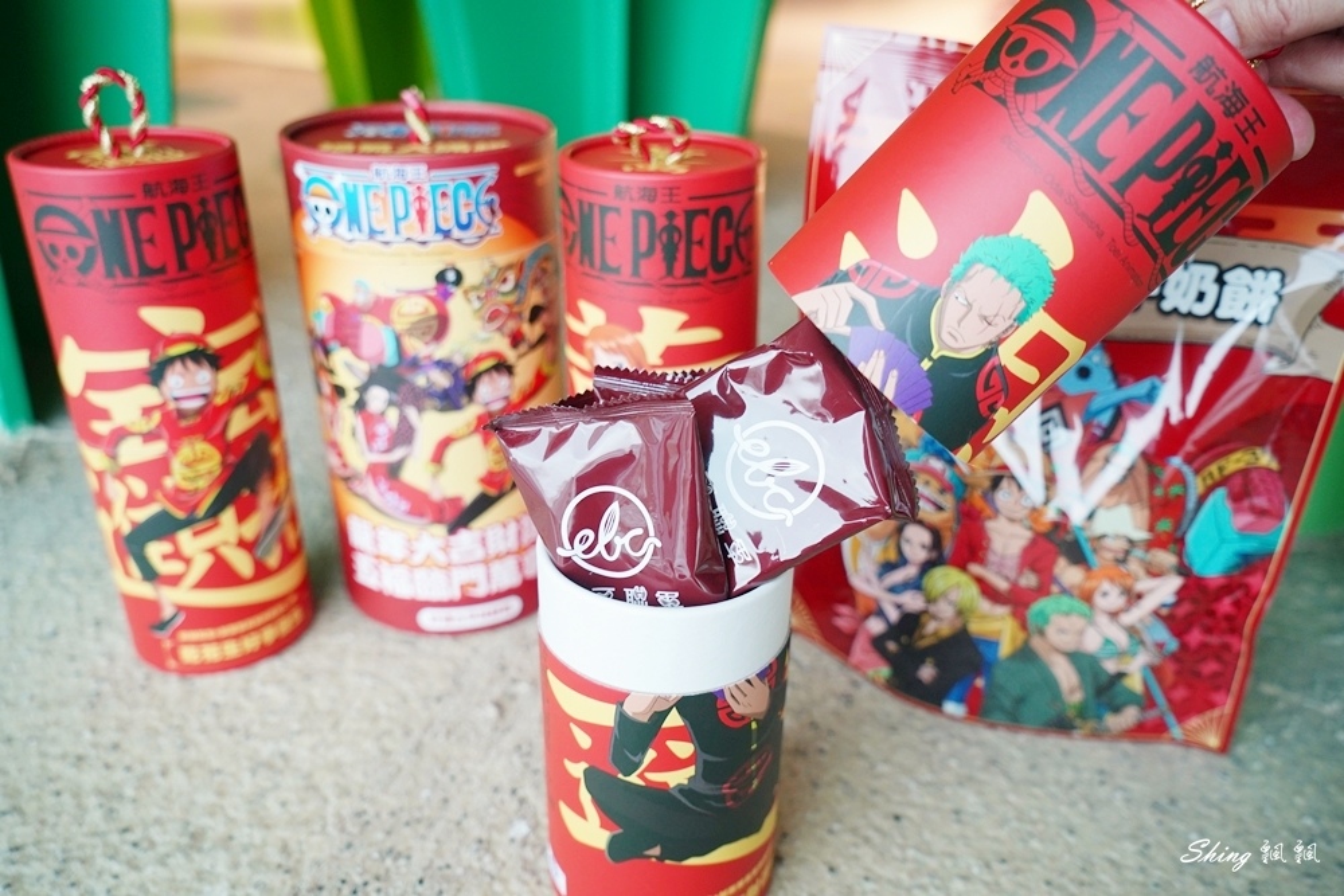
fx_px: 1120
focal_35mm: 30
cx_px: 672
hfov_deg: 61.9
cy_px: 448
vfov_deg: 43.6
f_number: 4
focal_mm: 30
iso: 800
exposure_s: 1/30
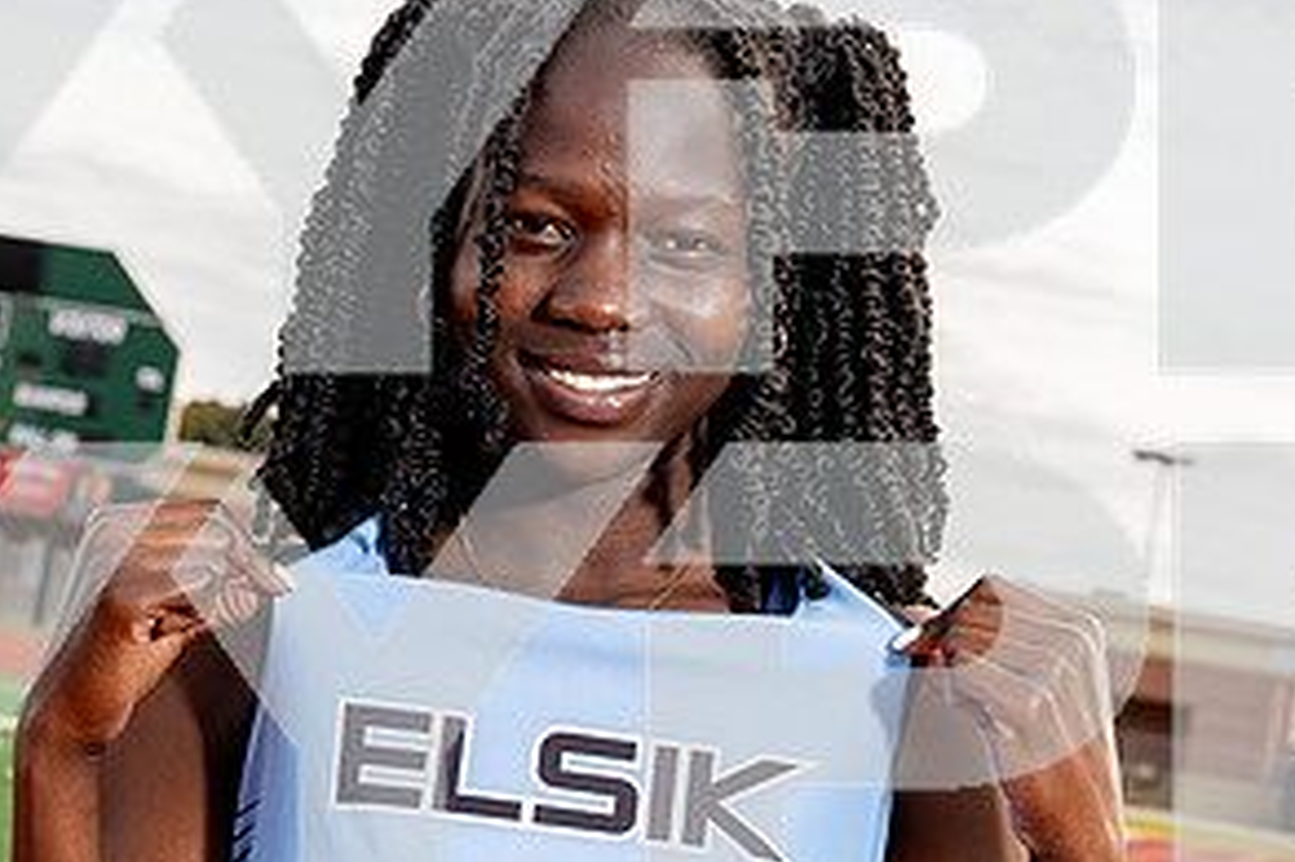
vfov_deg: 12.5
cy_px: 679
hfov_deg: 18.8
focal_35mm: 109
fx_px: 3919
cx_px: 557
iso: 160
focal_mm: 55
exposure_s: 1/250
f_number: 8
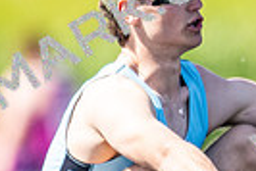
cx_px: 487
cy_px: 172
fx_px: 27899
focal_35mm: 3919
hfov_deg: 0.5
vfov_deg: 0.4
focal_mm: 600
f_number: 4
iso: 450
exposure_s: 1/2500
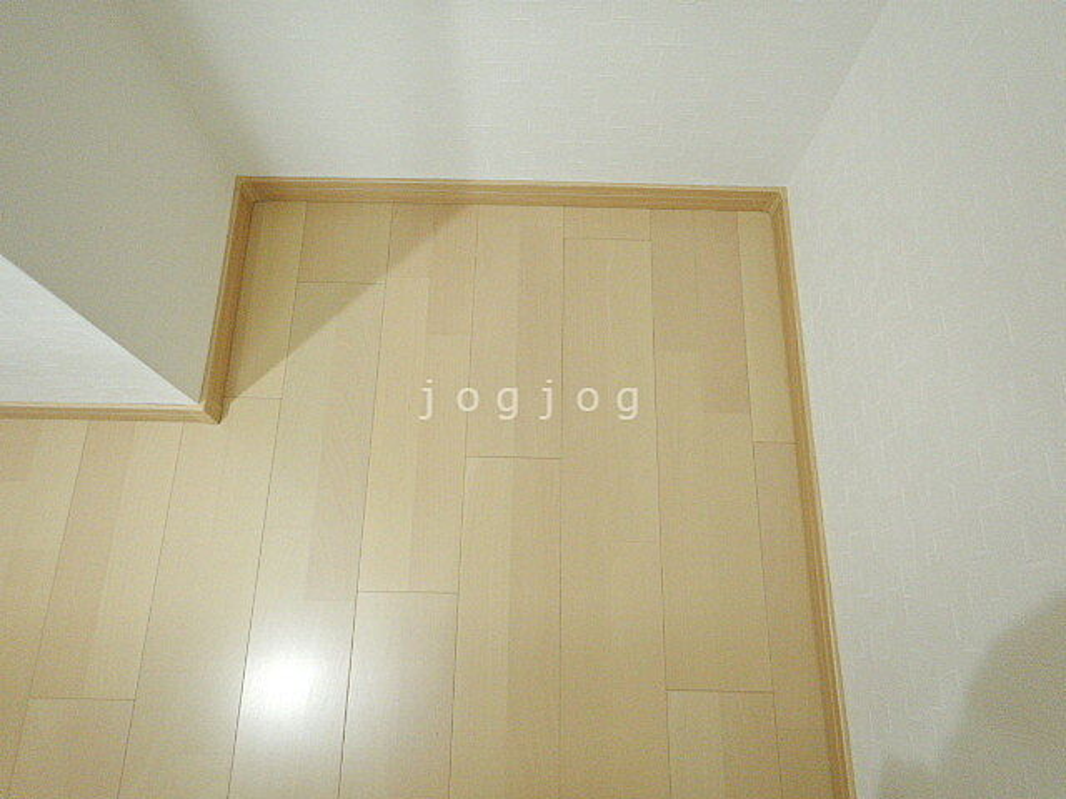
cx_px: 533
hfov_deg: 71.6
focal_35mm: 24
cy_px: 400
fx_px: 739
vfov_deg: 56.8
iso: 200
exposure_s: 1/13
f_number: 2.8
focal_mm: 4.3
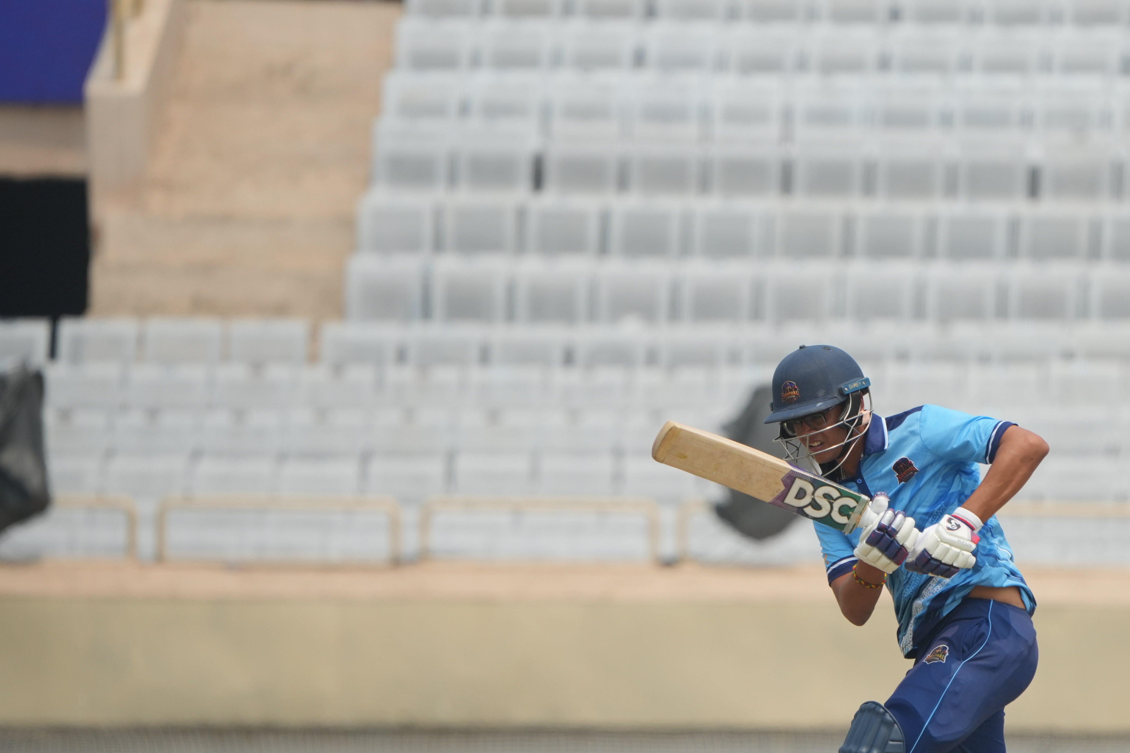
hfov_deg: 2.1
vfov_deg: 1.4
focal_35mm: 961
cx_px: 902
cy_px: 454
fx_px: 30163
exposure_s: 1/2000
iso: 400
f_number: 6.3
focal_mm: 600
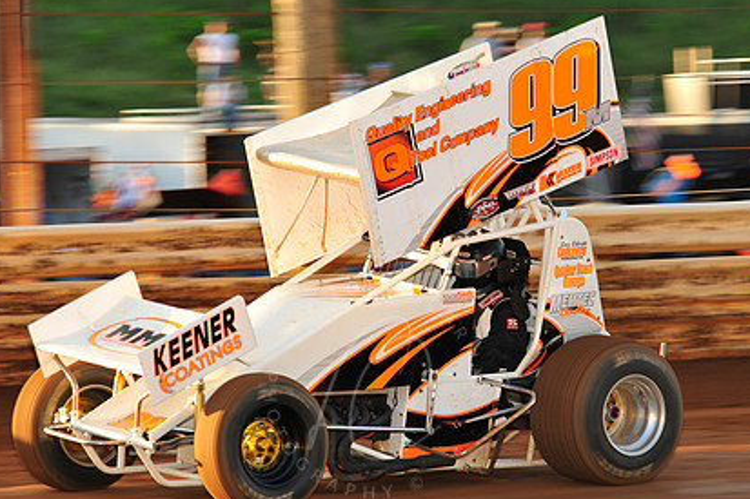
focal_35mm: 260
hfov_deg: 7.9
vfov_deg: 5.3
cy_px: 221
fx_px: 5414
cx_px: 372
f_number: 7.1
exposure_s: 1/320
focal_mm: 185
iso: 500
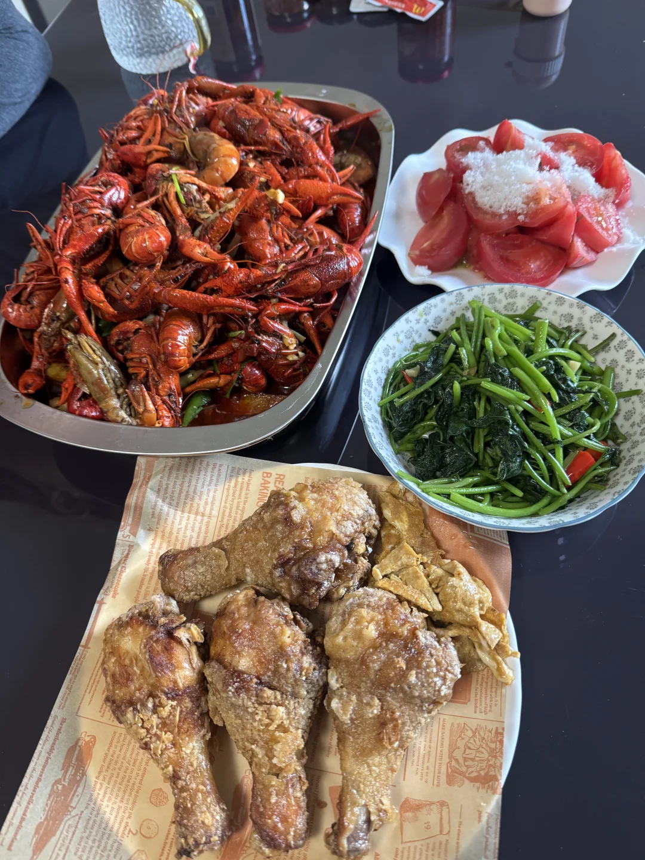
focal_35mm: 24
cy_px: 430
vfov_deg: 71.6
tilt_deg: -57.6
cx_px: 322
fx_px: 596
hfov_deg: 56.8
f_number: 1.78
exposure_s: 1/50
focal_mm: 6.76
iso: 320
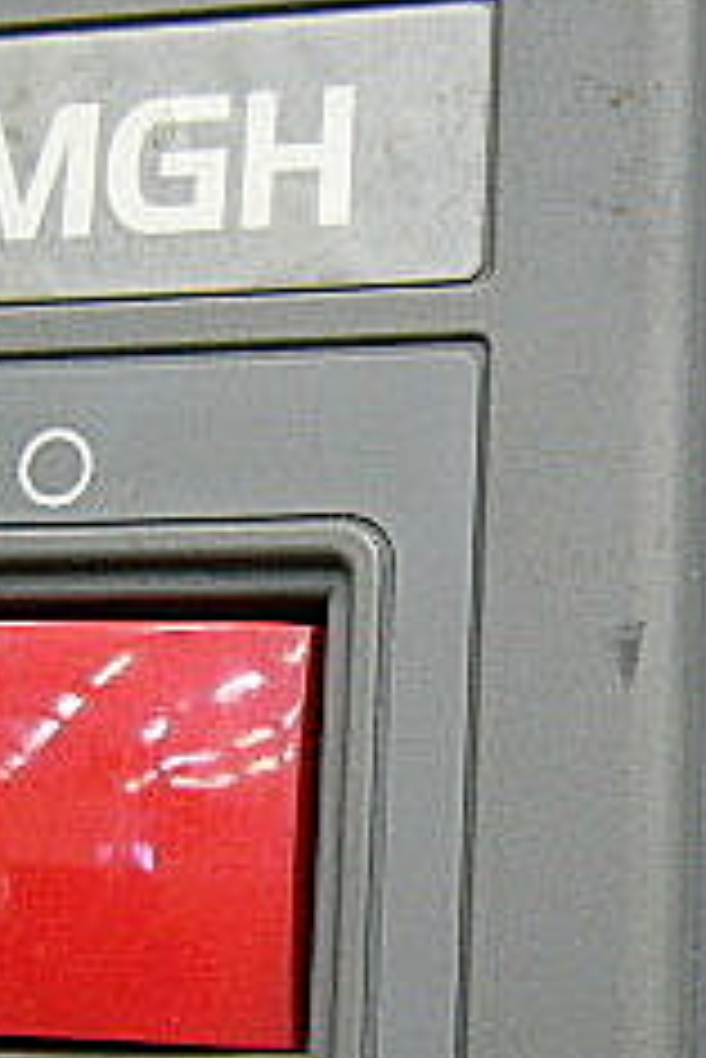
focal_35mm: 99
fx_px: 2908
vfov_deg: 20.6
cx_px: 324
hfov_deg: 13.8
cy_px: 585
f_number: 2.8
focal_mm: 5.8
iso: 150
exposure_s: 1/13
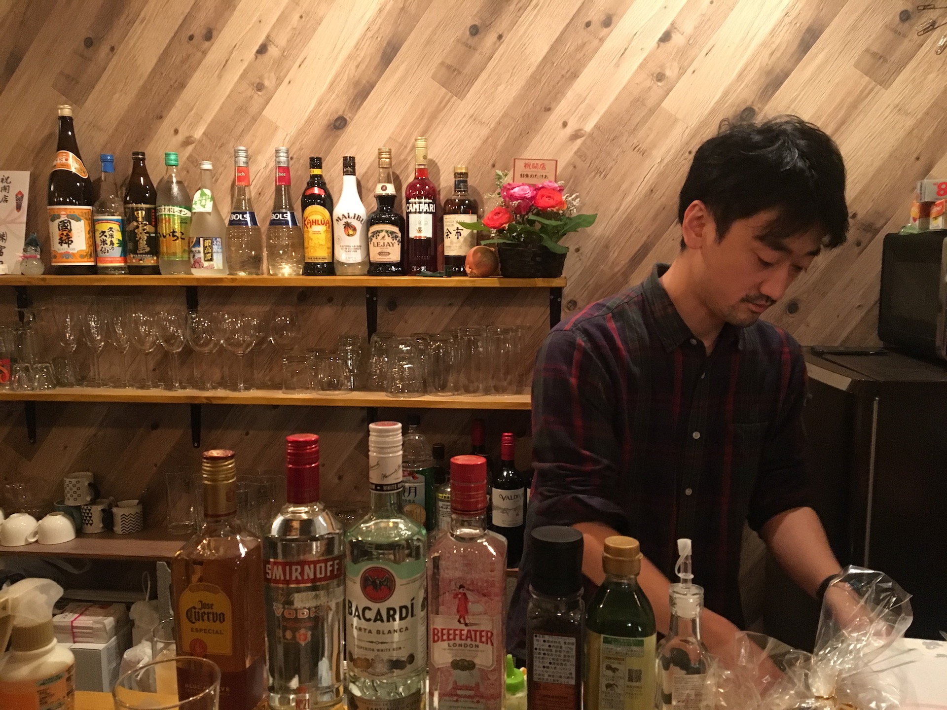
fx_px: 793
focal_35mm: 29
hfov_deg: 61.7
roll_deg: -0.5
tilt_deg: -7.1
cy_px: 355
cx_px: 474
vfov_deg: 48.2
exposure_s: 1/15
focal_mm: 4.15
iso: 250
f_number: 2.2
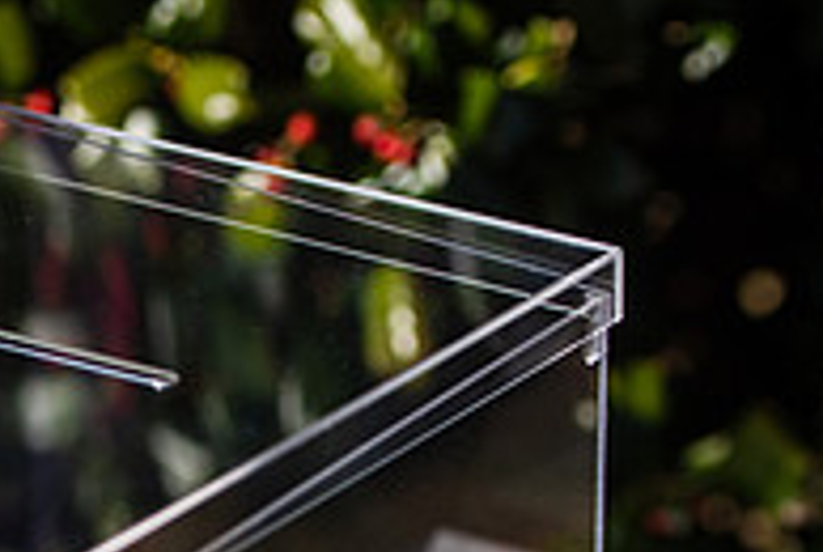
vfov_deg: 6.6
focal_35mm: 209
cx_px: -59
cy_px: 673
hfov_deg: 9.7
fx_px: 4785
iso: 160
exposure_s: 1/3200
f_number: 3.5
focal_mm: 70
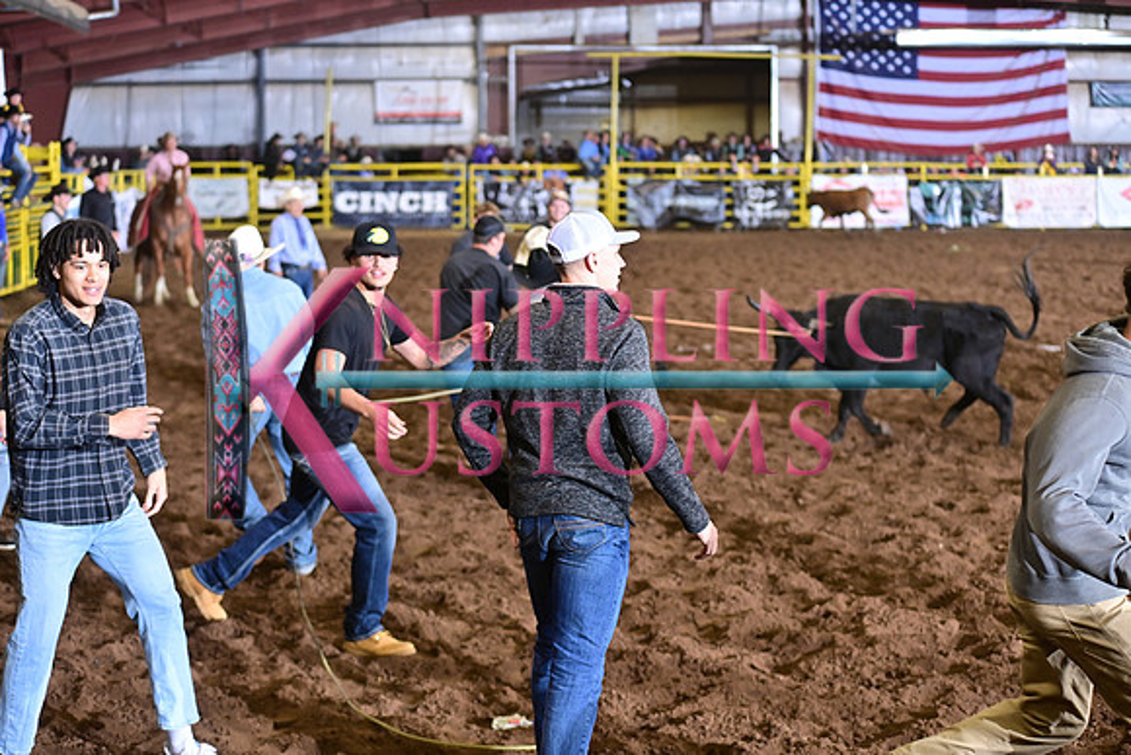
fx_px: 2200
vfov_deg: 19.5
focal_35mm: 70
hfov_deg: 28.8
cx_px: 566
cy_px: 378
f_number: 3.2
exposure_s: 1/250
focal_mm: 70
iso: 1600
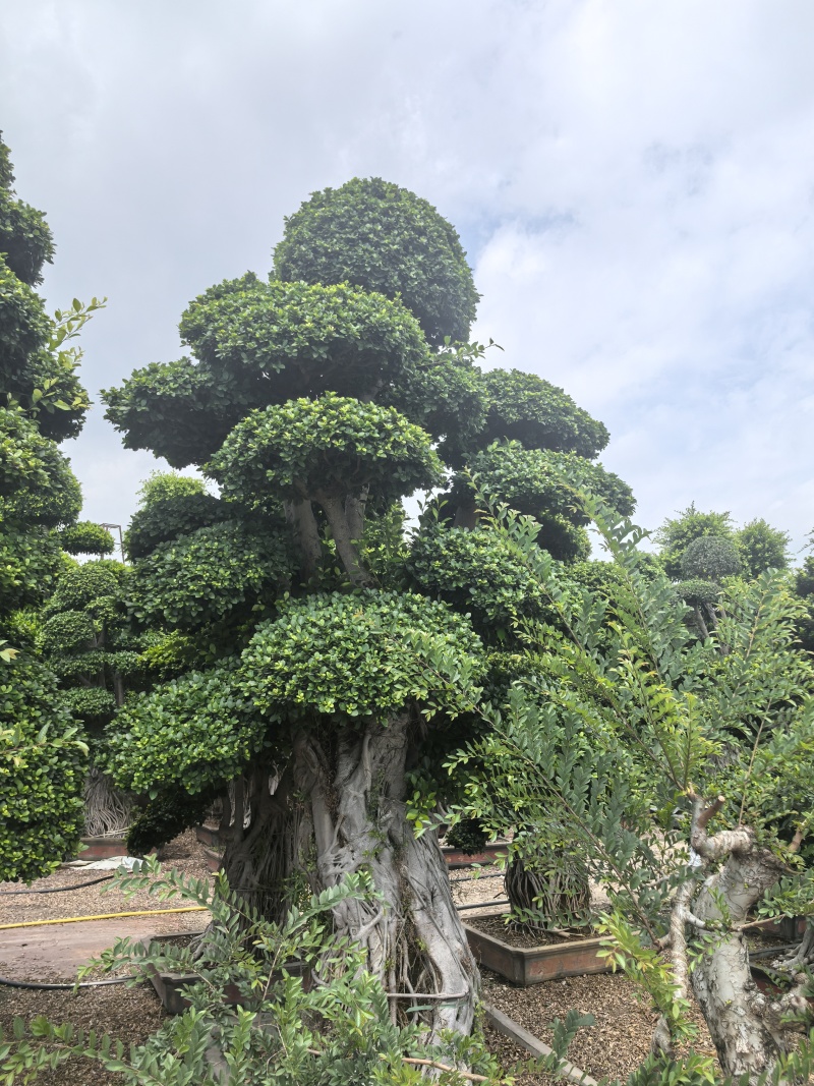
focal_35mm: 27
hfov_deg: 51.3
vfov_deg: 65.3
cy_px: 543
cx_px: 407
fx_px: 847
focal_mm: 5.75
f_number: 2
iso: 50
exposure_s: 1/3774
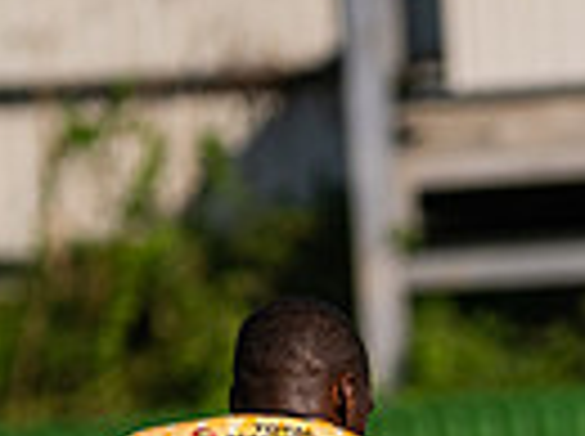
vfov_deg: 1.8
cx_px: 934
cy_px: 809
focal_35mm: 800
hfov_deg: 2.5
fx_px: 13495
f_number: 2.8
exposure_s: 1/5000
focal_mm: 160
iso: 200
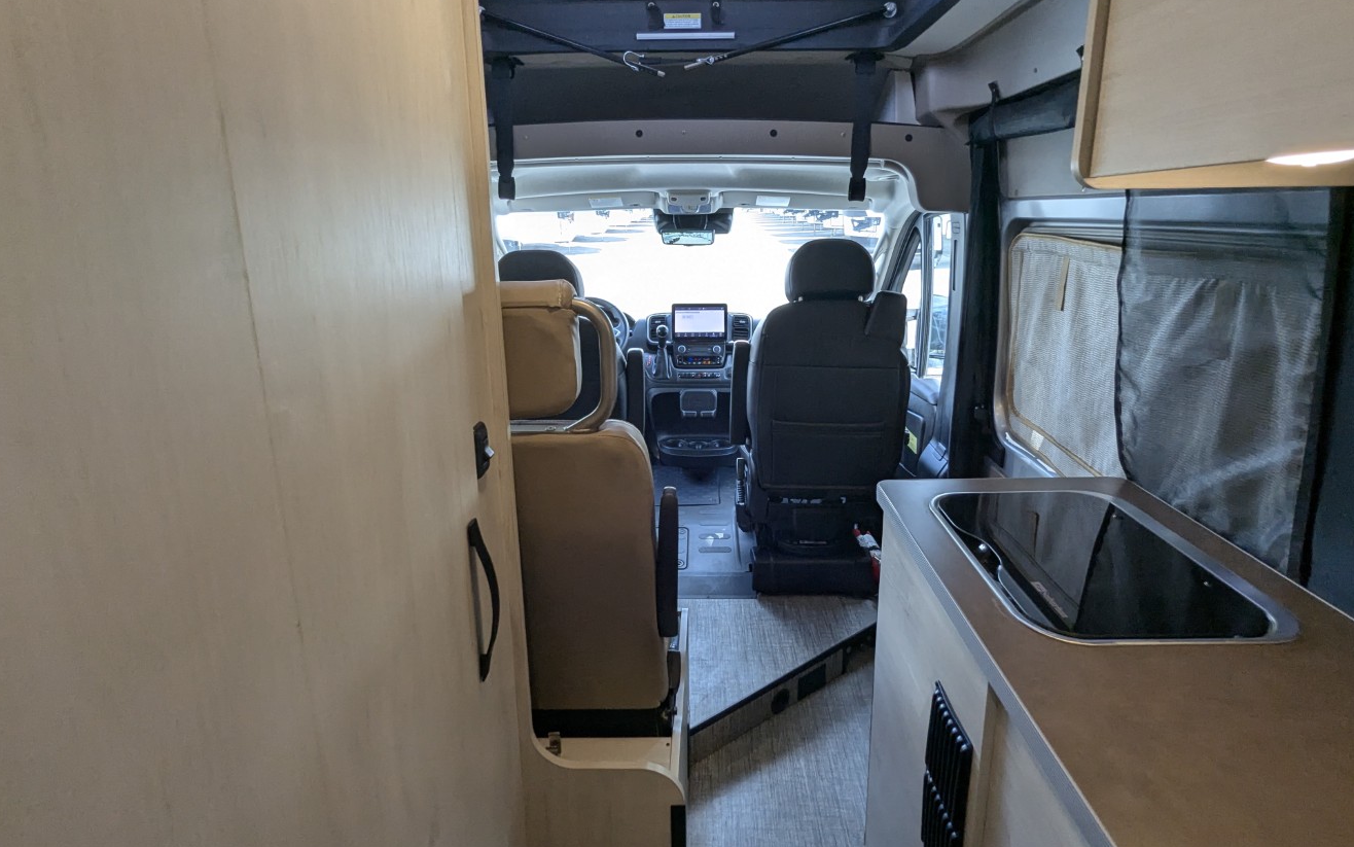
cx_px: 692
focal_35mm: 18
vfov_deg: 64.9
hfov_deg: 91.1
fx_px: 664
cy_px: 394
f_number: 2.2
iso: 114
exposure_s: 1/168
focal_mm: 2.35
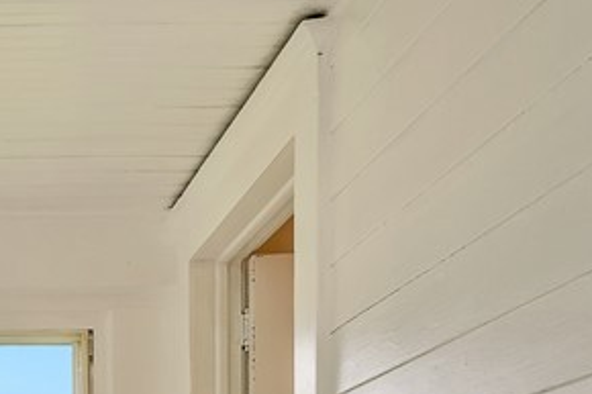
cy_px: 641
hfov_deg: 28.5
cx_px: -139
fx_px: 986
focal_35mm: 60
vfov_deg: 19.0
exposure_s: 1/160
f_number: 4
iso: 320
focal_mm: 16
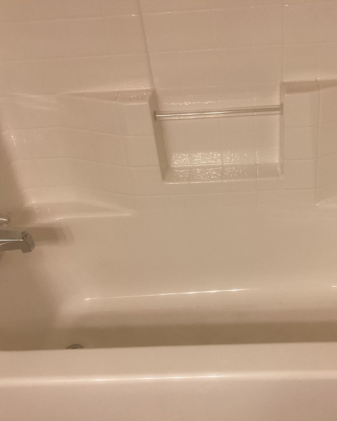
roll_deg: +3.6
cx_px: 227
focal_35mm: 41
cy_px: 210
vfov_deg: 44.8
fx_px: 511
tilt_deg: -33.9
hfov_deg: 36.1
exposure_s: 1/60
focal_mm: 3.3
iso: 100
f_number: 2.4
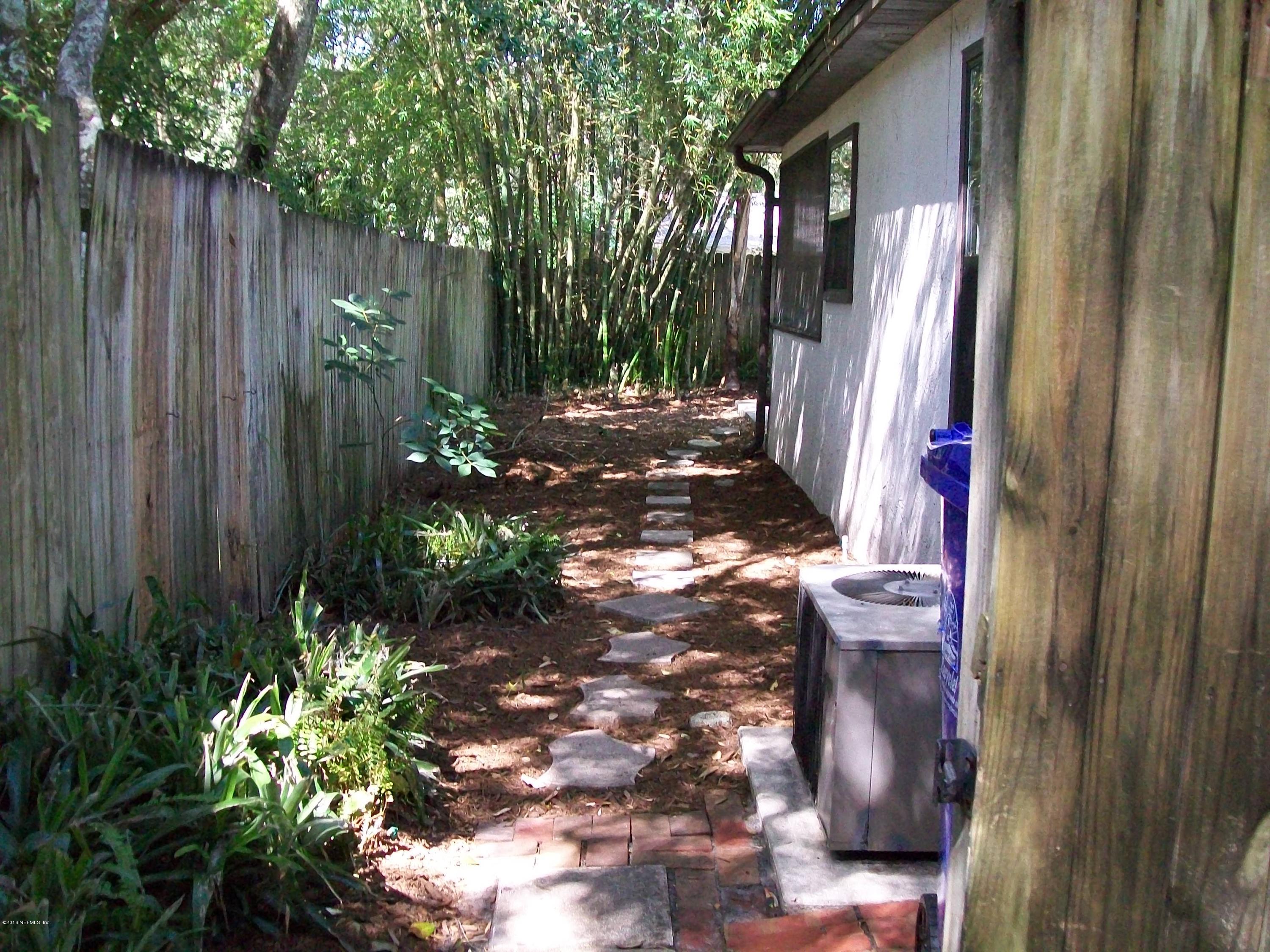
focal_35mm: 36
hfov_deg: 51.4
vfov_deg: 39.7
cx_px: 635
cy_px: 476
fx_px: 1321
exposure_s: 1/125
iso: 238
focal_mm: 6
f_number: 2.7
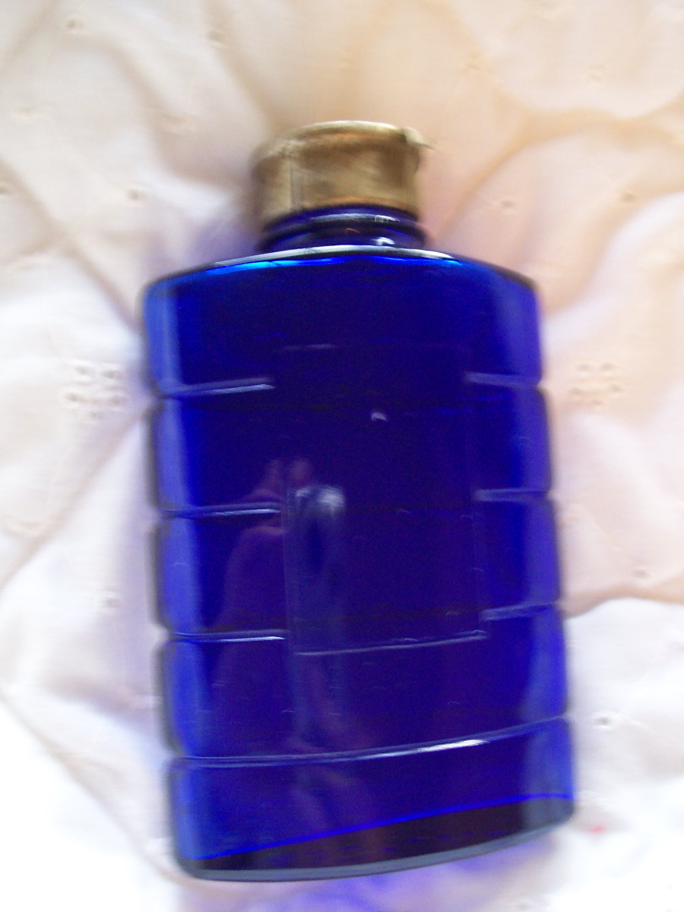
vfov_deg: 50.1
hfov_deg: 38.7
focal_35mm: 37
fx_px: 975
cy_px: 456
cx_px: 342
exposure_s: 1/8
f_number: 2.8
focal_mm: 5.6
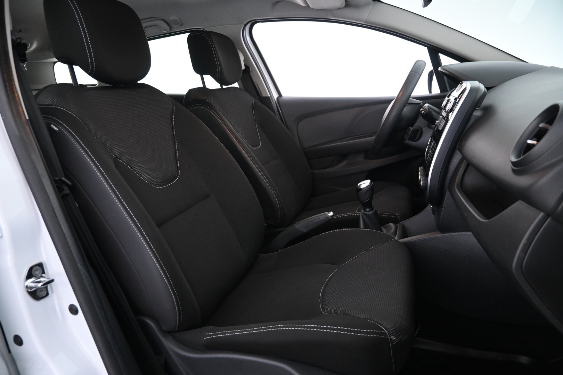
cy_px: 188
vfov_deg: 53.1
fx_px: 375
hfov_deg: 73.7
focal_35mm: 24
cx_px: 282
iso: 1600
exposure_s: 1/25
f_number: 3.5
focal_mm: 16
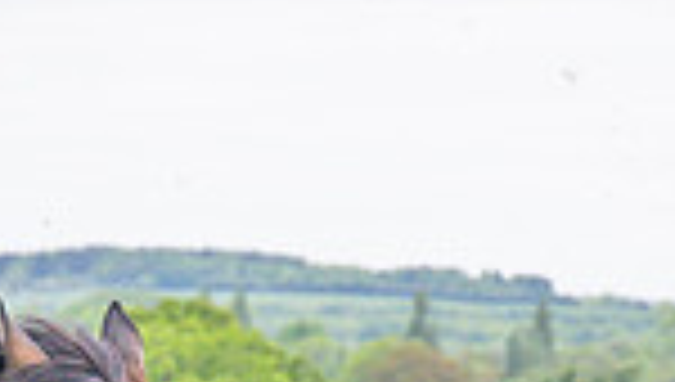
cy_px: 657
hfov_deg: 4.5
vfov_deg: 2.5
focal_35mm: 479
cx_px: 177
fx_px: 8589
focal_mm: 70
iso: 400
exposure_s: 1/1600
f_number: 4
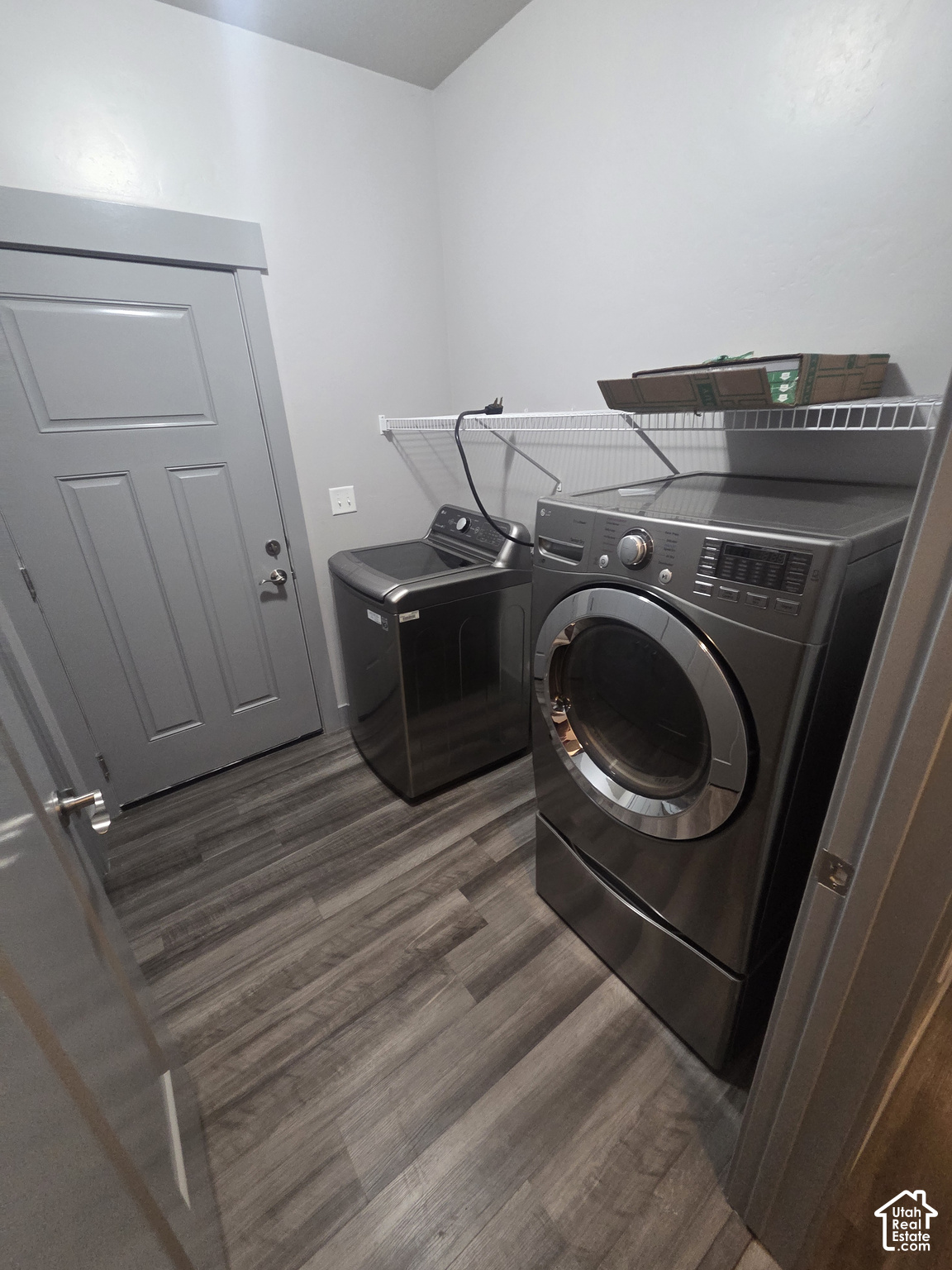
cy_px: 635
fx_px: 477
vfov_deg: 106.2
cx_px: 476
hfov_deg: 89.9
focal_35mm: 13
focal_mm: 2.2
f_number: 2.2
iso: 500
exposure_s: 1/60
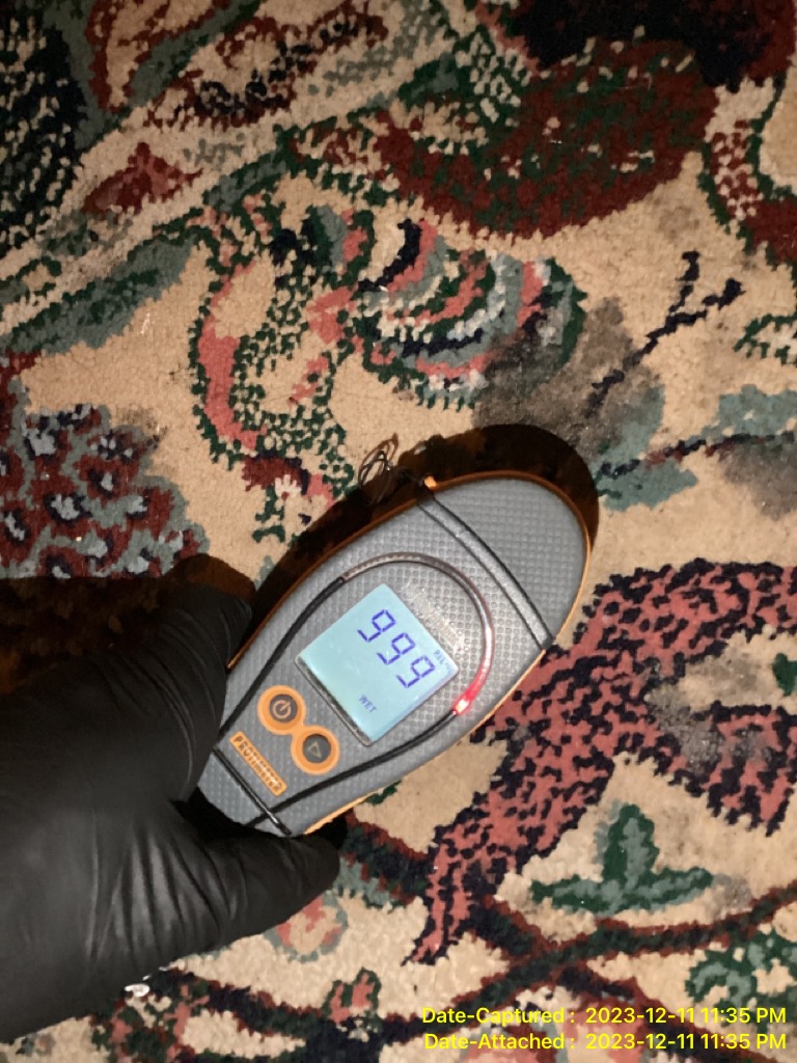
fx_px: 952
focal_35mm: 31
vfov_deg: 58.4
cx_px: 398
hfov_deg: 45.4
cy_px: 532
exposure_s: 1/60
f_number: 2.4
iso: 400
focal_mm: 3.3
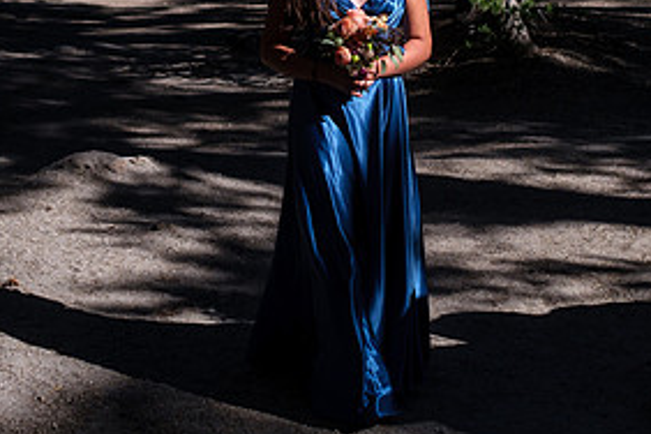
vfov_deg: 18.5
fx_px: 1302
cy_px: 24
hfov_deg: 28.0
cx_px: 390
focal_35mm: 72
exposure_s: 1/2700
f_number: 2.5
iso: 160
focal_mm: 23
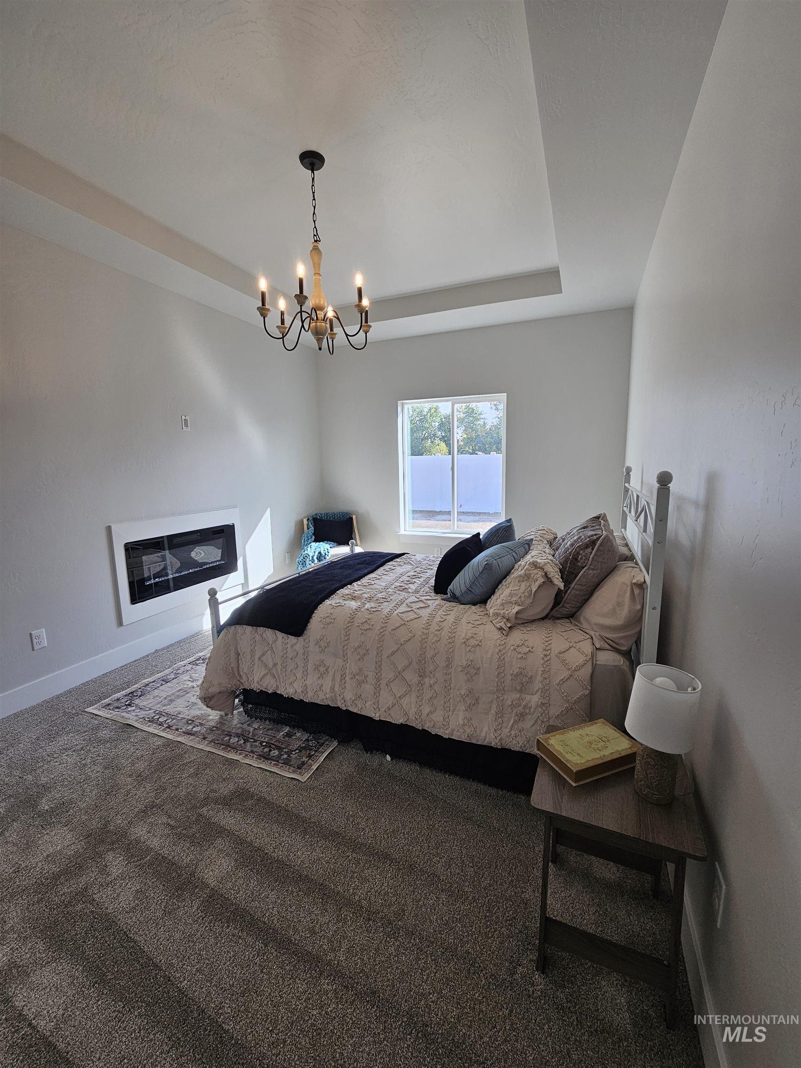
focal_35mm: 13
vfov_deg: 106.2
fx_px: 401
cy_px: 534
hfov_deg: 89.9
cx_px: 400
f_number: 2.2
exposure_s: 1/152
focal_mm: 2.2
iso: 50
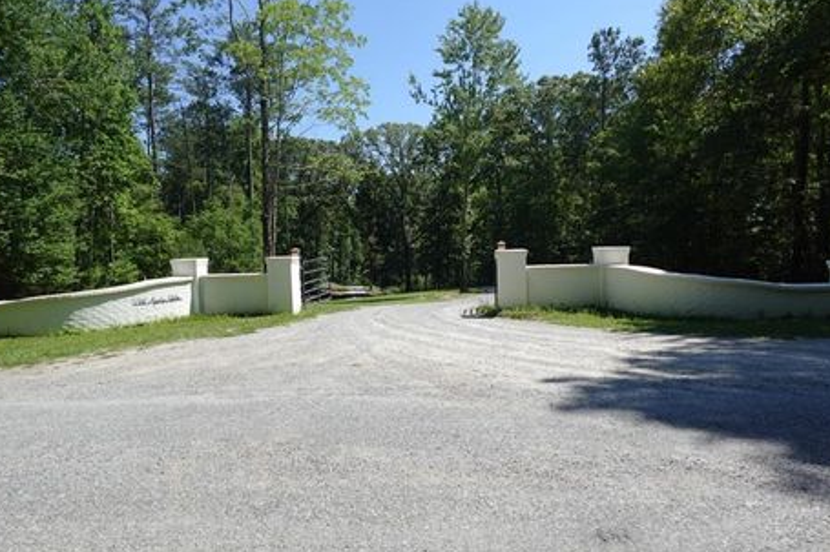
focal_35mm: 22
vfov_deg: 57.2
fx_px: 507
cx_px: 403
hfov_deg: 78.6
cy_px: 265
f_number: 2
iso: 125
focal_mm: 7.6
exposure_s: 1/2500
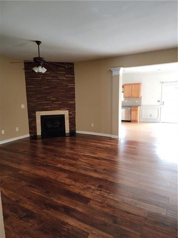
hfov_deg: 58.9
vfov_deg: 73.9
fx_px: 158
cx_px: 89
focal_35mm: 23
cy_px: 119
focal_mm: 6.4
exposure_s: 1/120
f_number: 1.8
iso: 1000
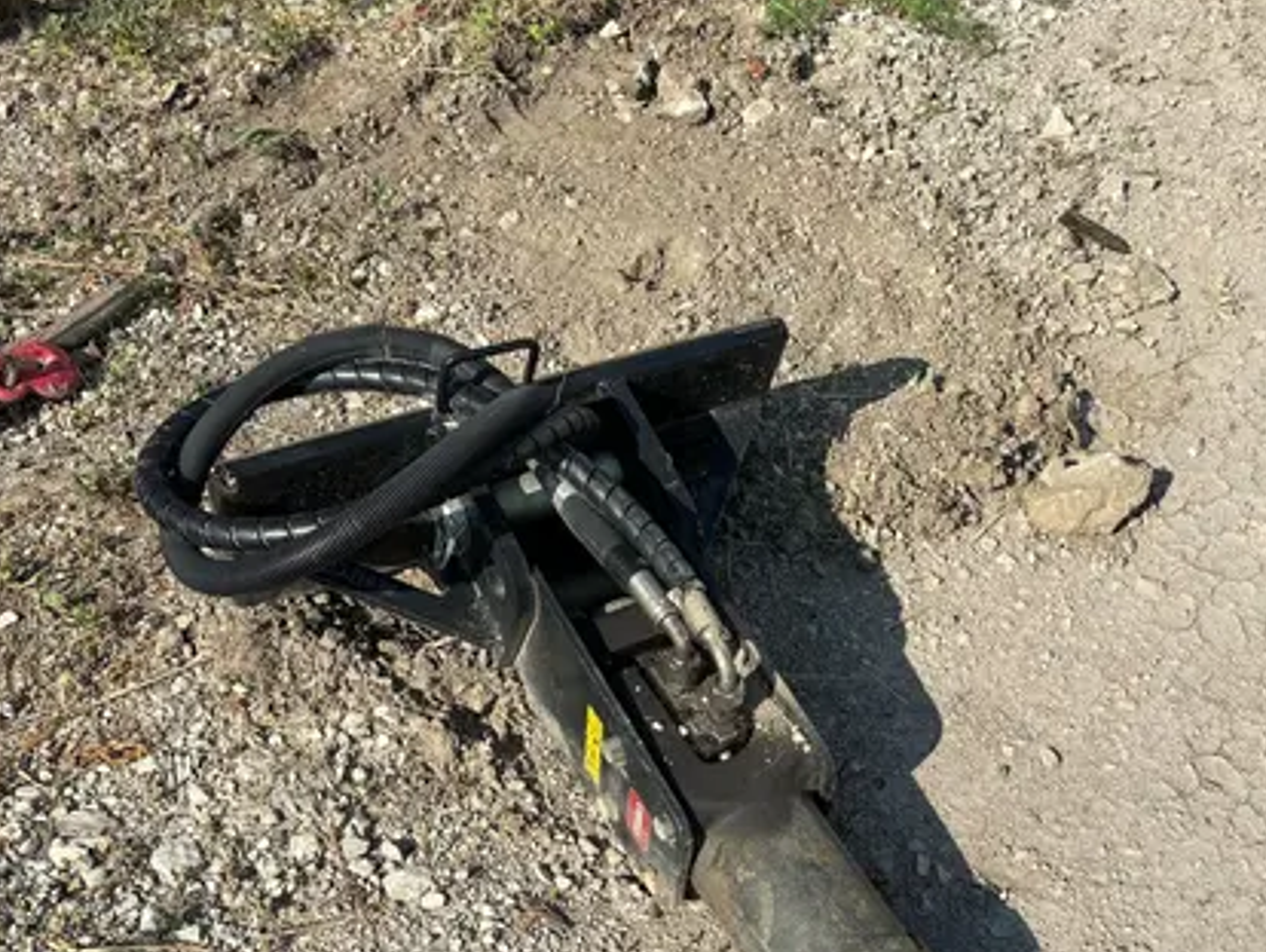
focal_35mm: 46
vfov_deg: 30.9
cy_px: 736
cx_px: 780
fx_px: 1683
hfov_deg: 41.0
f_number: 1.6
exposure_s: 1/2778
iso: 50
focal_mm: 5.96
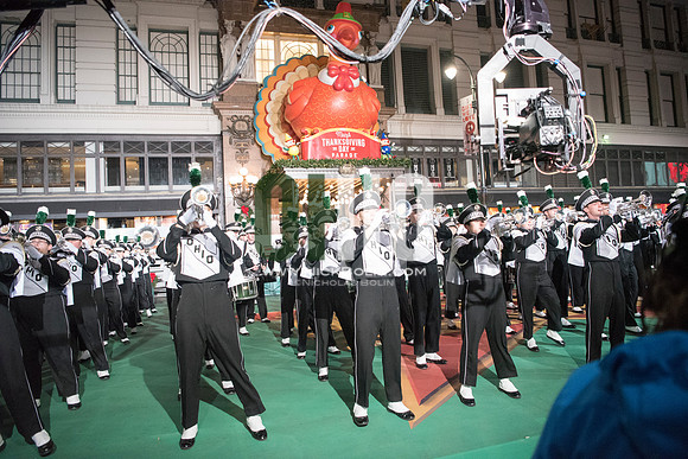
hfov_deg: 73.7
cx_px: 344
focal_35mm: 24
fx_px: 459
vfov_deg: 53.2
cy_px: 230
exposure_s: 1/1250
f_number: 2.8
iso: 8000
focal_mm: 24
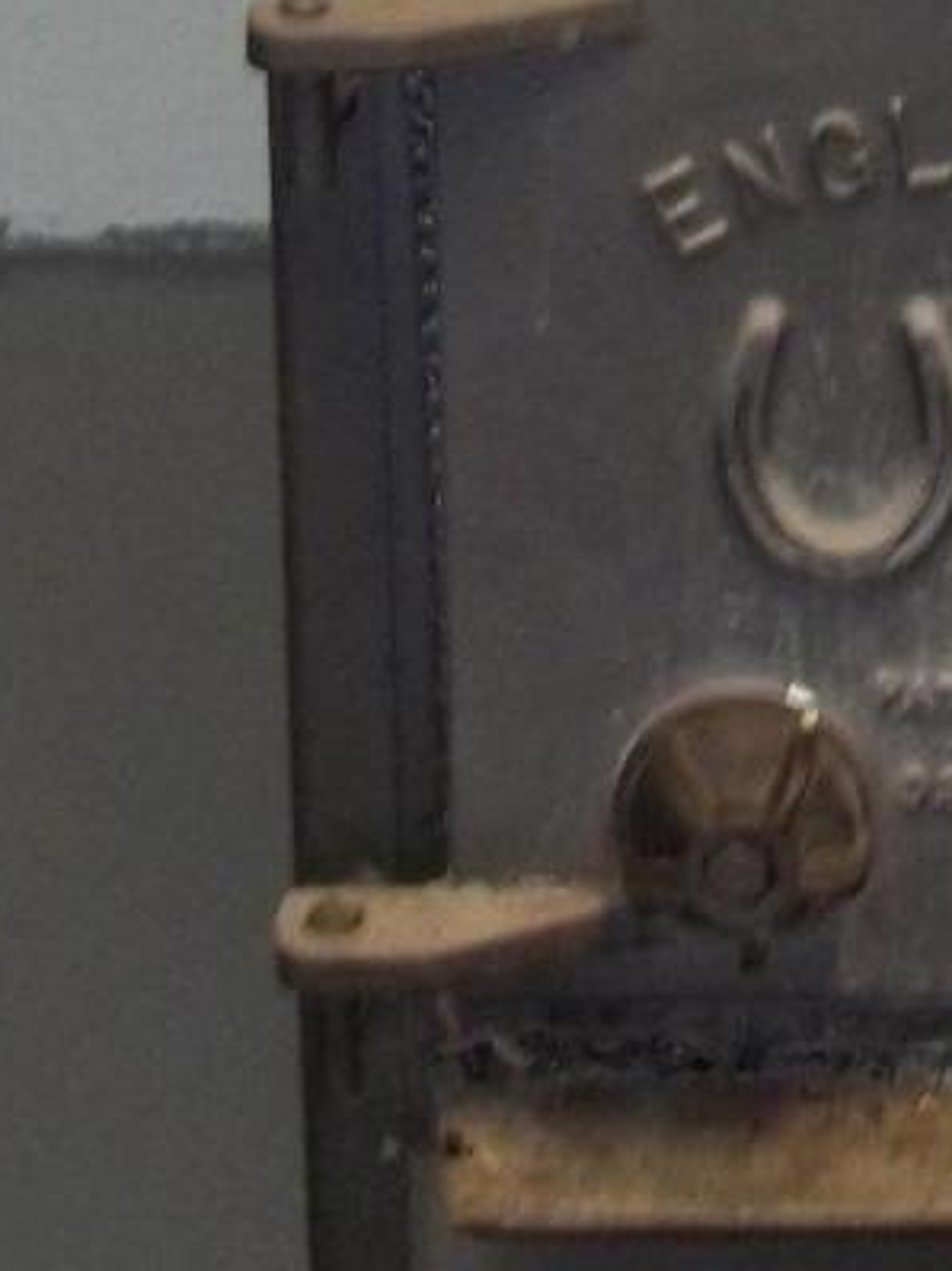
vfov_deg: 11.3
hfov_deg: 9.2
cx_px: 926
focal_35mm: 161
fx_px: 5910
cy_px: -1105
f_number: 2.9
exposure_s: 1/30
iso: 160
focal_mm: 5.7
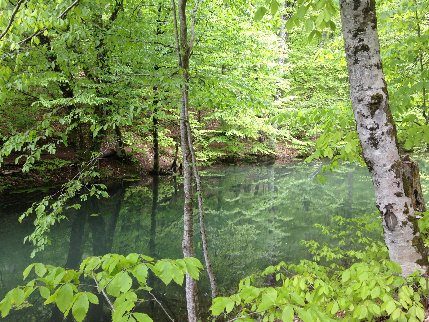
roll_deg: -1.8
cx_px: 214
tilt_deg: -6.1
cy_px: 161
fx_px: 409
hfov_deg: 55.4
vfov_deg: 42.9
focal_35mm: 33
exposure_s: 1/60
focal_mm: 4.12
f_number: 2.4
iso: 64
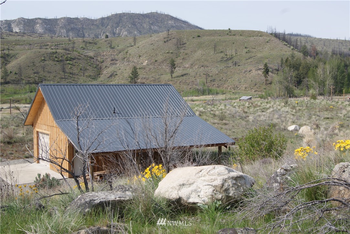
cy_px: 117
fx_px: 438
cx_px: 175
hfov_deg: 43.6
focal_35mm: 45
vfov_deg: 29.9
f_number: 11
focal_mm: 30
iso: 100
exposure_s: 1/125
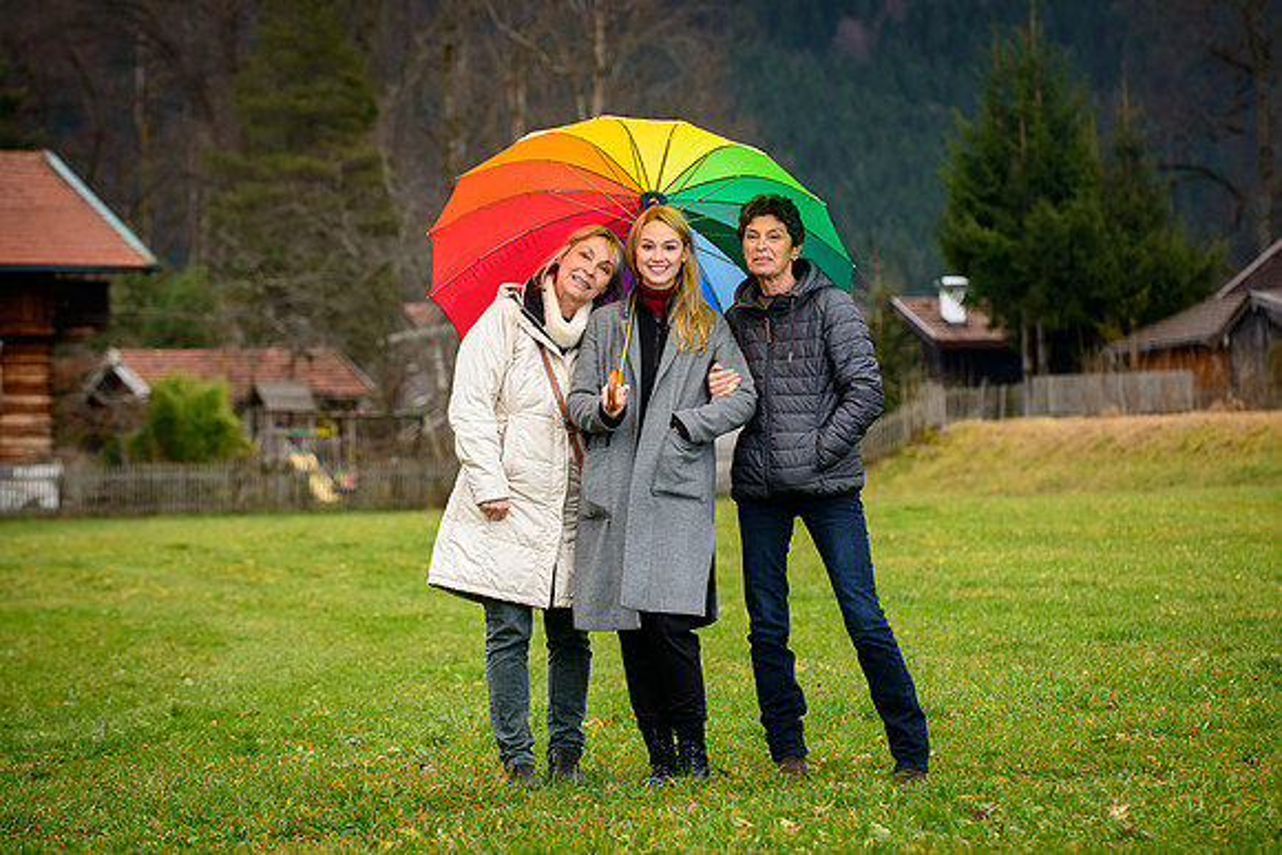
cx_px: 649
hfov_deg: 13.4
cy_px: 390
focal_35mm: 153
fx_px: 5442
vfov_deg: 9.0
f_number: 5
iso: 800
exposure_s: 1/250
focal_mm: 125
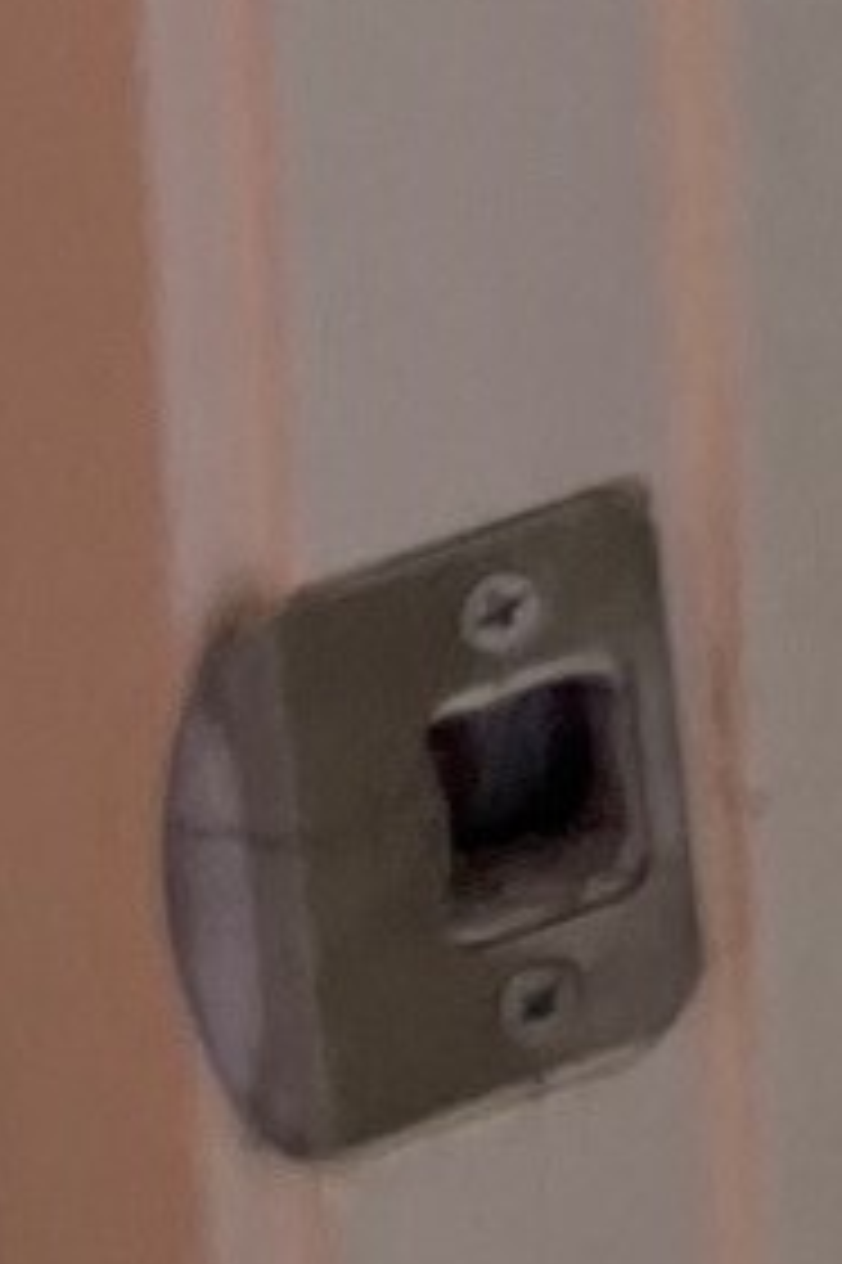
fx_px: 6919
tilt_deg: -12.0
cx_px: 3012
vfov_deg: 9.2
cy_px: -1975
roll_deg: +0.0
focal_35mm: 197
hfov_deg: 6.1
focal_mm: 5.1
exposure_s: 1/120
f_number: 1.6
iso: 64
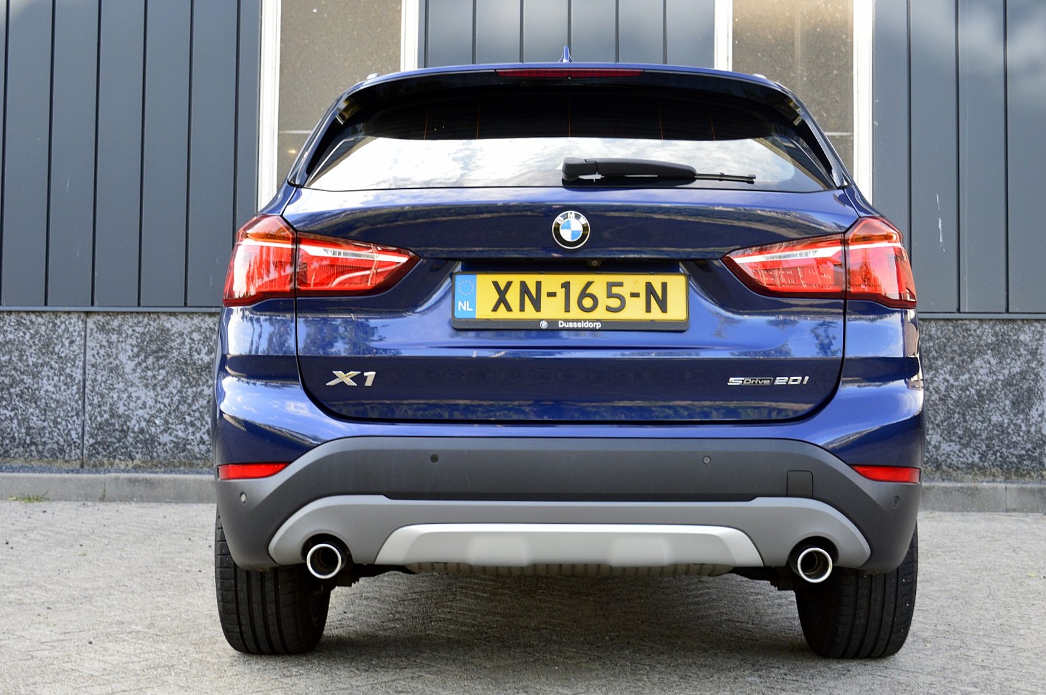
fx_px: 1524
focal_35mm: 52
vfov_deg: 25.7
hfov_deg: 37.9
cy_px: 348
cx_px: 523
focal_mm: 35
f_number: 8
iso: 400
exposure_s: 1/80
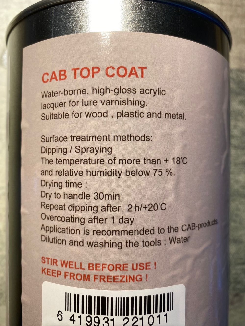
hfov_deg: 53.1
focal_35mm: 26
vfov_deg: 67.3
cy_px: 163
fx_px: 245
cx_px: 122
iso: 40
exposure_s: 1/100
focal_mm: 4.25
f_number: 1.8
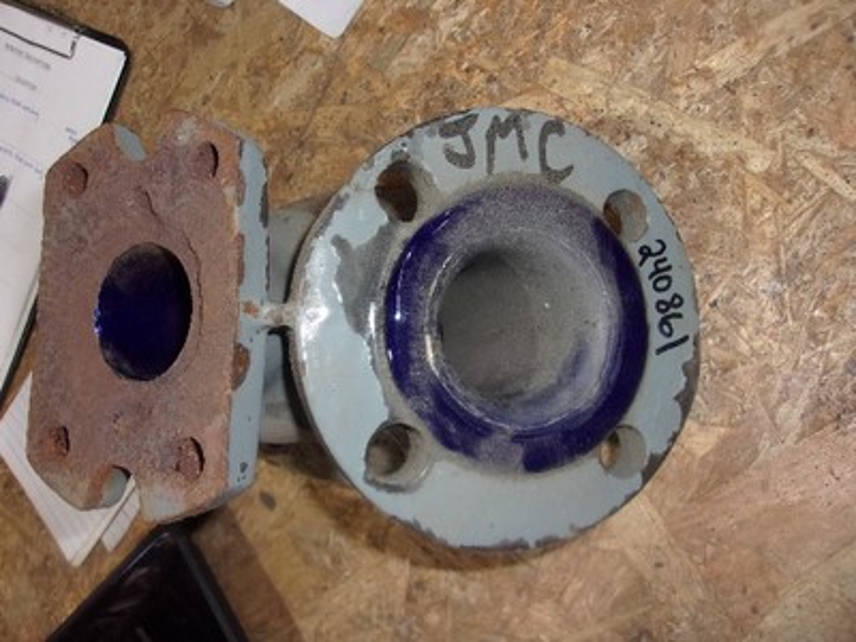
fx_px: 668
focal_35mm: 27
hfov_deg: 65.3
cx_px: 428
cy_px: 321
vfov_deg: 51.4
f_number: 3
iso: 160
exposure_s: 1/34
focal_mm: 4.9
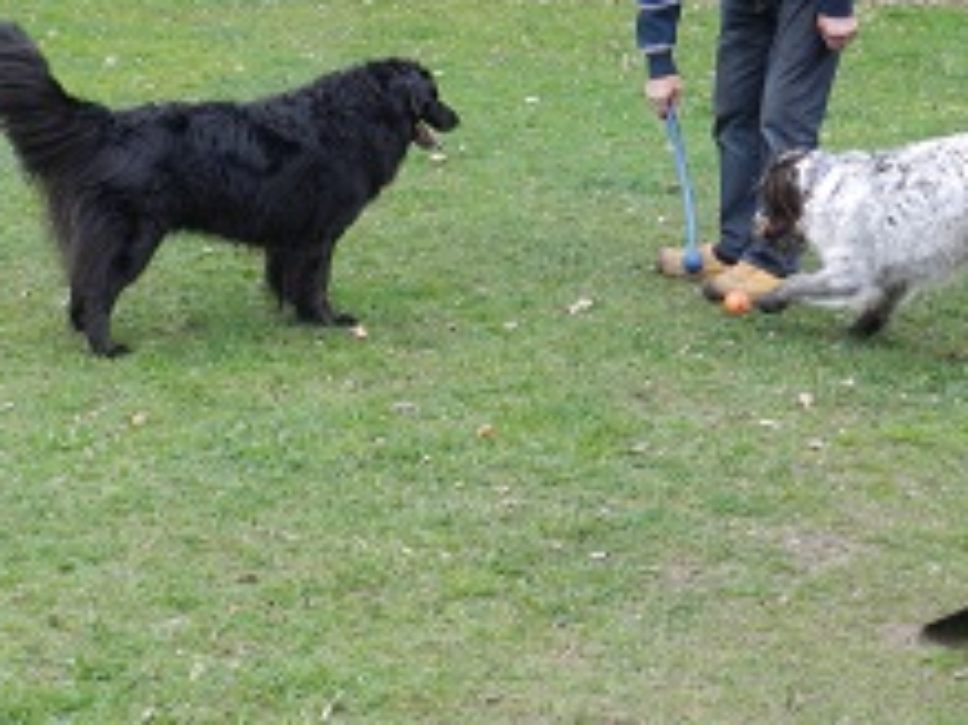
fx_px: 2348
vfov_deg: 17.4
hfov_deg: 23.3
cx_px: 402
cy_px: 155
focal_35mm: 84
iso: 280
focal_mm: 8.1
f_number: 4.2
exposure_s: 1/60
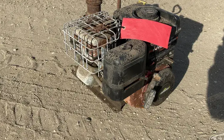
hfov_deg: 50.4
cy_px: 45
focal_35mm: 39
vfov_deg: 32.5
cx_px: 119
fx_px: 238
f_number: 1.8
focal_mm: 3
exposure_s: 1/1848
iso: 25
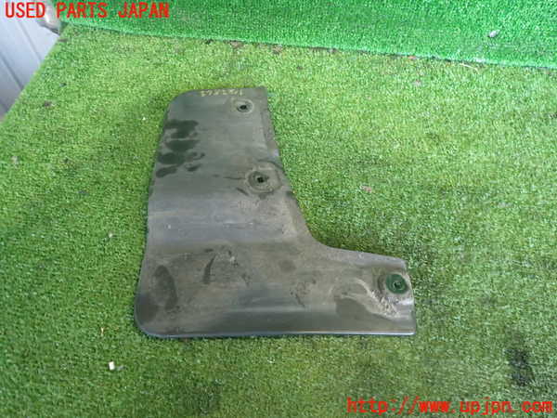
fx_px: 402
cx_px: 278
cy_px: 209
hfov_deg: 69.4
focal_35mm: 25
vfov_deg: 54.9
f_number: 2
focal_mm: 4.5
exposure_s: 1/30
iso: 320
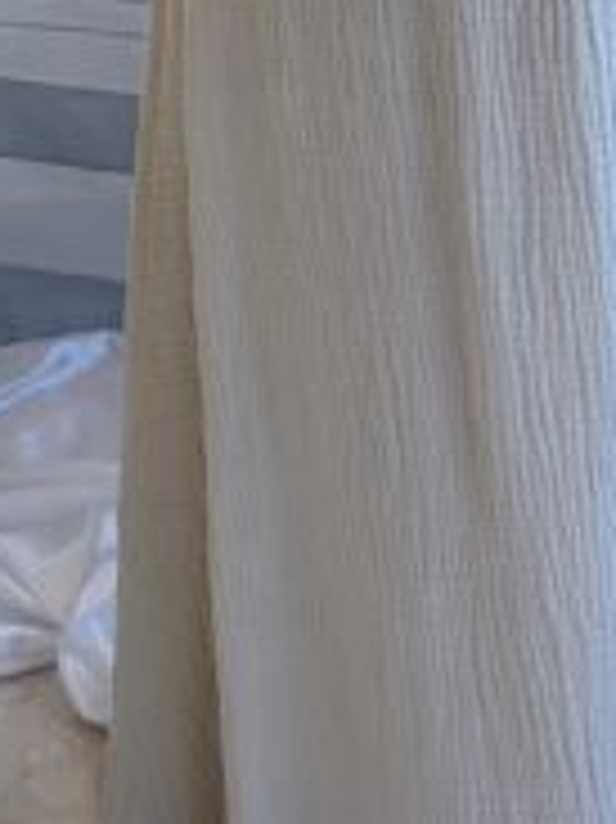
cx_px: 99
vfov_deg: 15.5
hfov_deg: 12.5
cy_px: -374
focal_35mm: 118
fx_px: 2803
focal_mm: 6.12
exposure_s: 1/100
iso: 125
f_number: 1.9
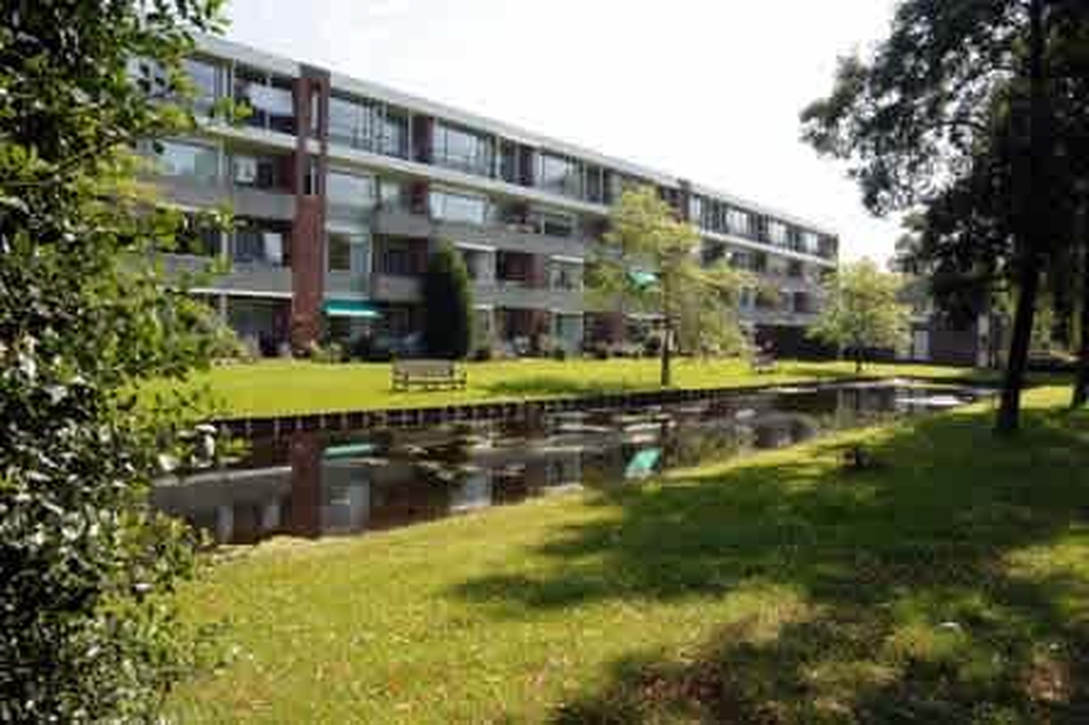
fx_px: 816
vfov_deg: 47.9
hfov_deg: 67.4
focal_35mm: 27
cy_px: 362
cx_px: 544
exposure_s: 1/180
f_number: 8
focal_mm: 18
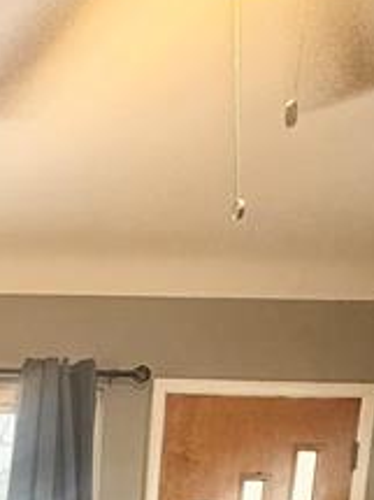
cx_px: -93
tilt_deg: -6.8
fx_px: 721
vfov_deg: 30.6
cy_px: 640
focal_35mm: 50
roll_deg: -2.2
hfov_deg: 25.6
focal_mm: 2.22
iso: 250
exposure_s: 1/60
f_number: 2.2
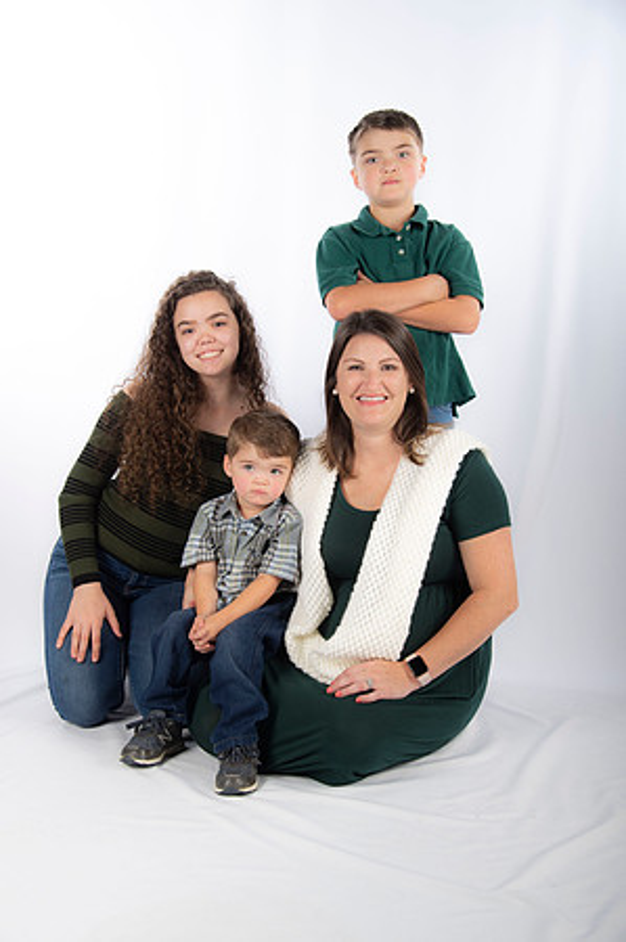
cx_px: 313
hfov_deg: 29.2
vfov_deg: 42.8
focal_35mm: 46
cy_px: 471
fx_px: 1203
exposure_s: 1/200
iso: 100
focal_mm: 46
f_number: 5.6
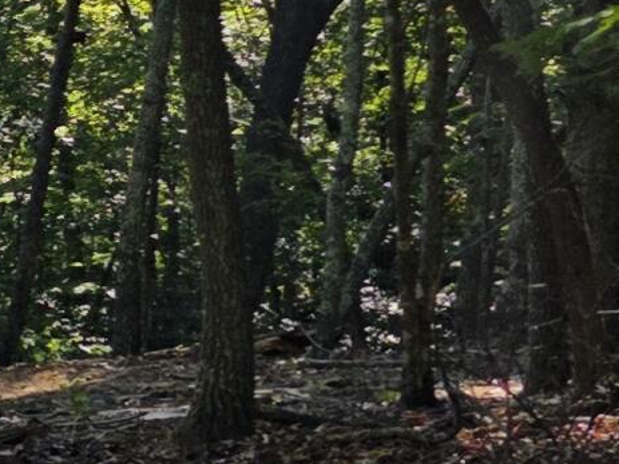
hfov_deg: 10.0
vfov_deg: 9.9
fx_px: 2664
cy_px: 146
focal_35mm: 149
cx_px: -1219
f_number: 1.7
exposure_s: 1/1809
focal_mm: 6.3
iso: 80
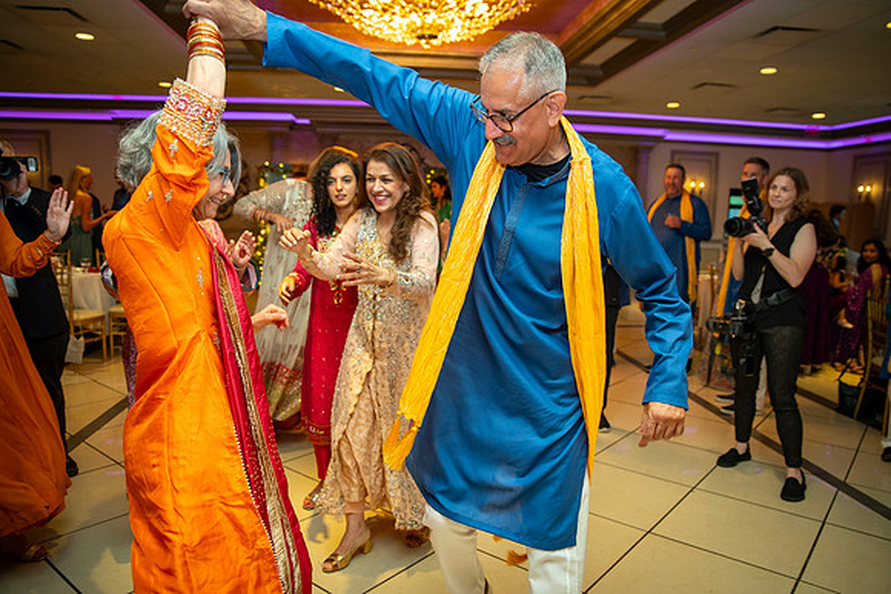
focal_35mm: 26
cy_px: 296
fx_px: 634
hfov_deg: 70.2
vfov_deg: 50.2
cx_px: 448
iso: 1000
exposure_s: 1/100
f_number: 2.8
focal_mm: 24
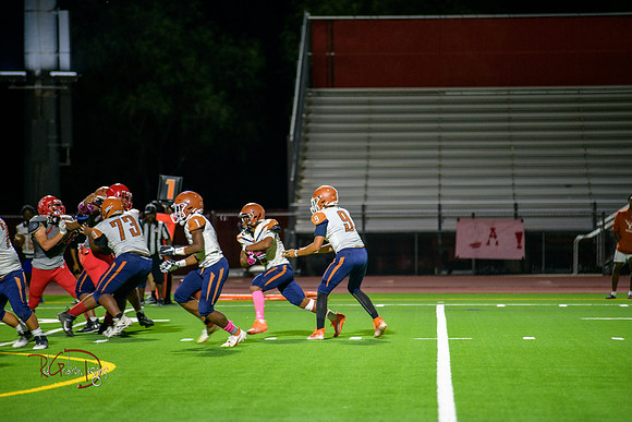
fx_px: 3512
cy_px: 211
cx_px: 316
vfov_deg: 6.9
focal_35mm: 200
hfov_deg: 10.3
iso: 1600
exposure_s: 1/250
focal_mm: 200
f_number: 2.8
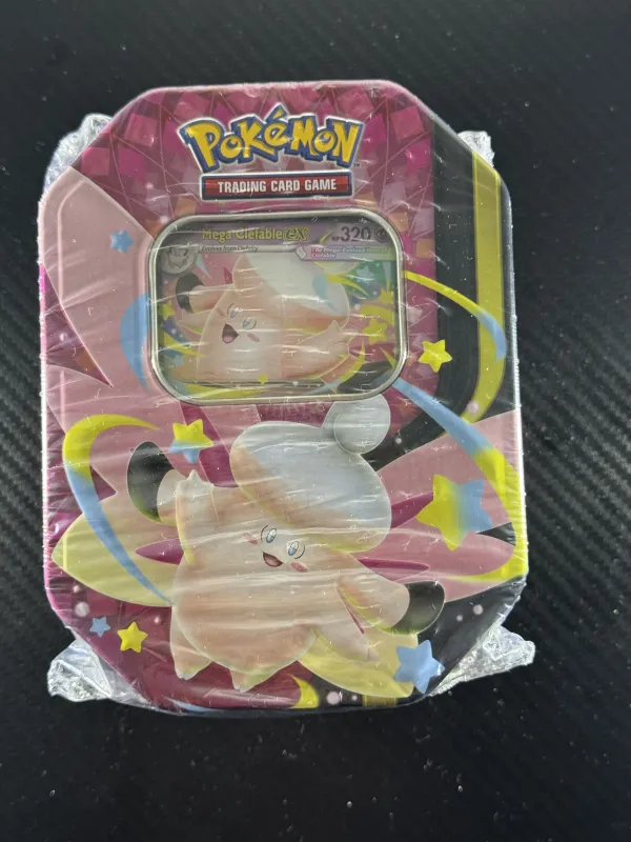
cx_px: 316
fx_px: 1167
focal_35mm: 48
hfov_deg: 30.3
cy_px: 421
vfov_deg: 39.7
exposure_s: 1/60
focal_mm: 6.76
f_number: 1.78
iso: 250
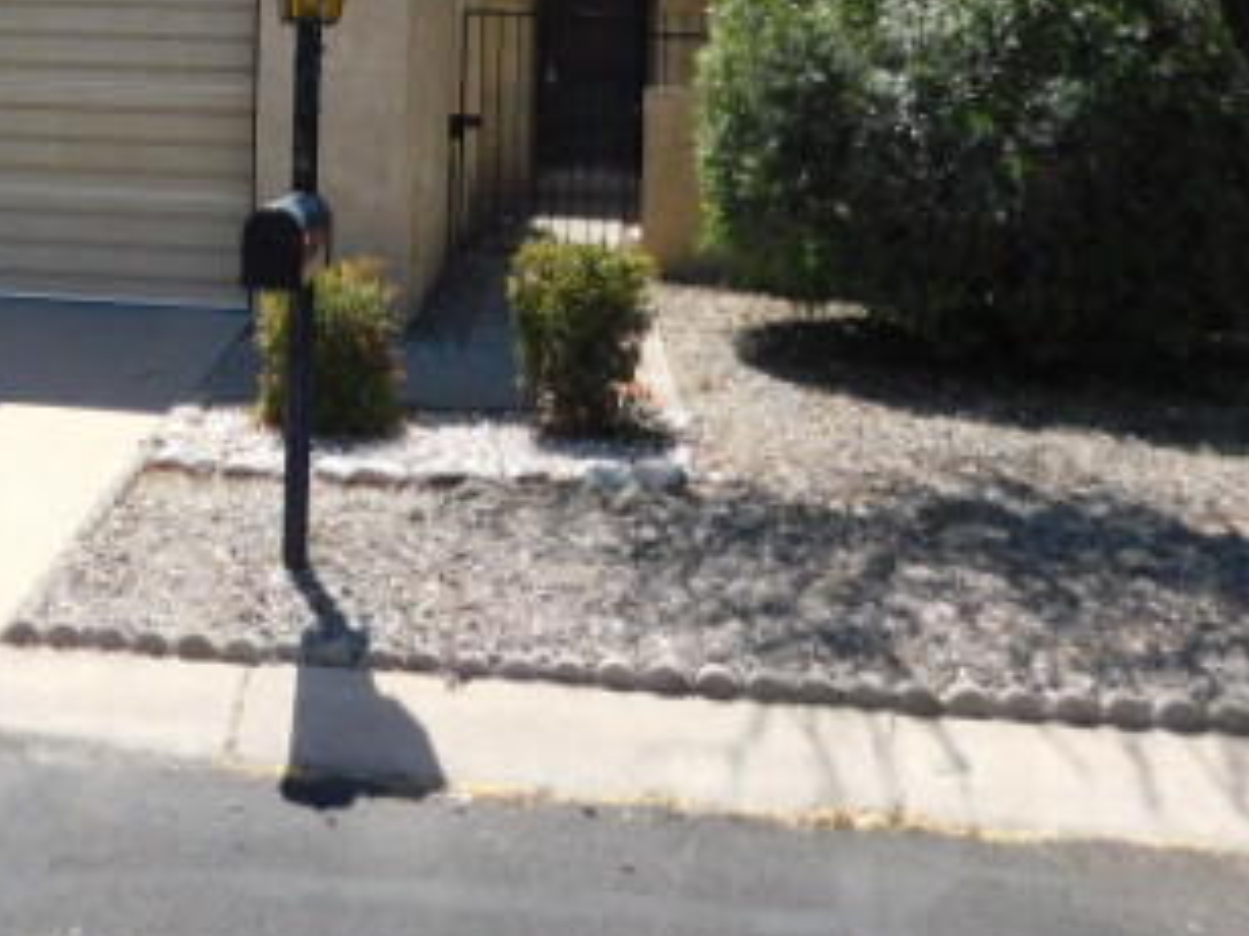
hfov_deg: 38.4
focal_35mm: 48
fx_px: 1731
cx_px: 277
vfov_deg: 28.3
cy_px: -16
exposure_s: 1/1000
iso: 125
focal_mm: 4
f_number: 3
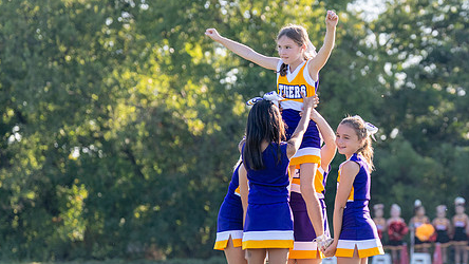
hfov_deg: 10.7
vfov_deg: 6.0
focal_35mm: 201
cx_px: 379
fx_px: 2500
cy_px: 146
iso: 400
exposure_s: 1/2000
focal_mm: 100
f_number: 2.8
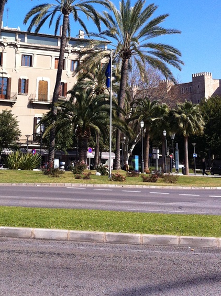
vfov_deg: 30.3
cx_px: 48
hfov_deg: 23.3
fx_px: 529
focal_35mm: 62
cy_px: 48
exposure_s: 1/1207
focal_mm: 3.85
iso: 80
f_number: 2.8
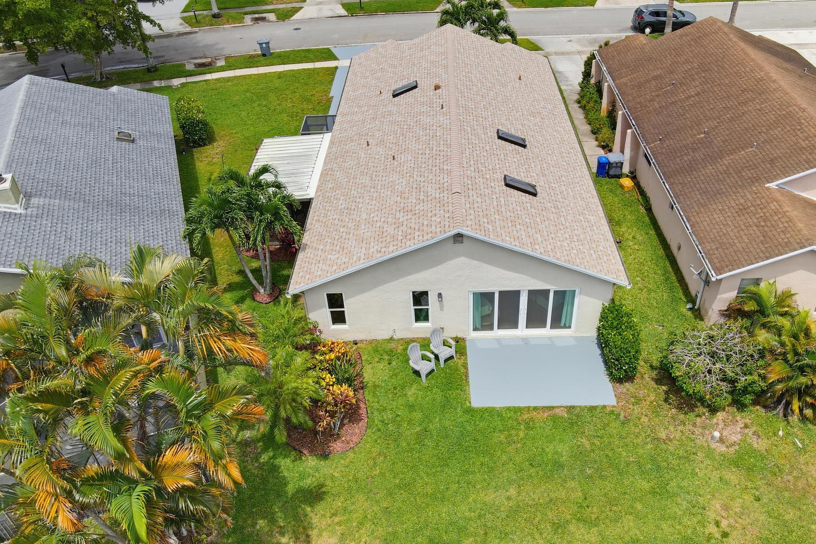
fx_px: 635
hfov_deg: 65.3
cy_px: 280
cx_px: 449
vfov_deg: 46.4
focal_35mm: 28
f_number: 2.8
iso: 100
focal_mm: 4.5
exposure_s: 1/500
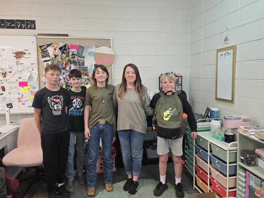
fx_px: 191
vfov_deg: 54.9
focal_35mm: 25
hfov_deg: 69.4
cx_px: 128
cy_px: 96
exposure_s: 1/120
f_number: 1.7
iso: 500
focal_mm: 6.3
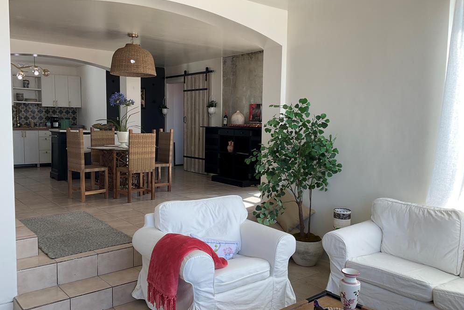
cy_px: 154
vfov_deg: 42.3
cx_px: 232
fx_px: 400
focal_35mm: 31
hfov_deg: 60.3
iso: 16
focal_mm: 3
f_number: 1.8
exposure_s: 1/131
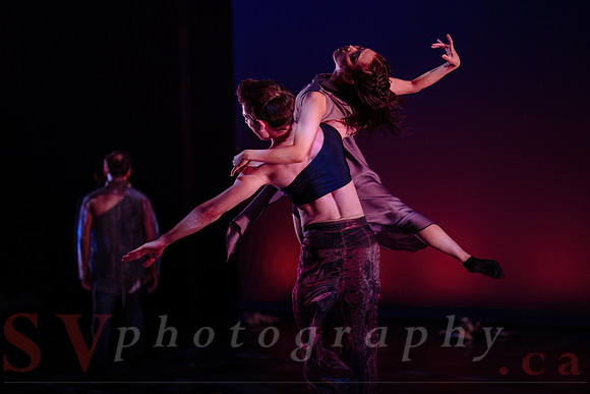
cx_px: 339
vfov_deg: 23.2
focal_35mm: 59
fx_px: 960
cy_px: 220
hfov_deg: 34.1
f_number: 1.2
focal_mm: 50
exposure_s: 1/400
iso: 1000
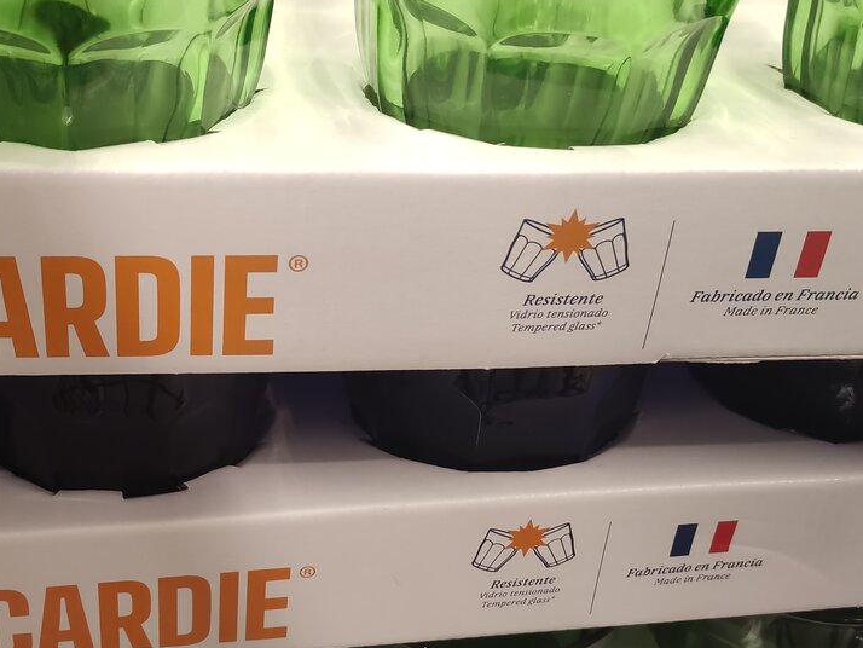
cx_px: 323
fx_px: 1397
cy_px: 350
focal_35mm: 56
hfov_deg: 34.2
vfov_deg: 26.1
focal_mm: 5.43
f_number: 1.89
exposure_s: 1/100
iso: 218
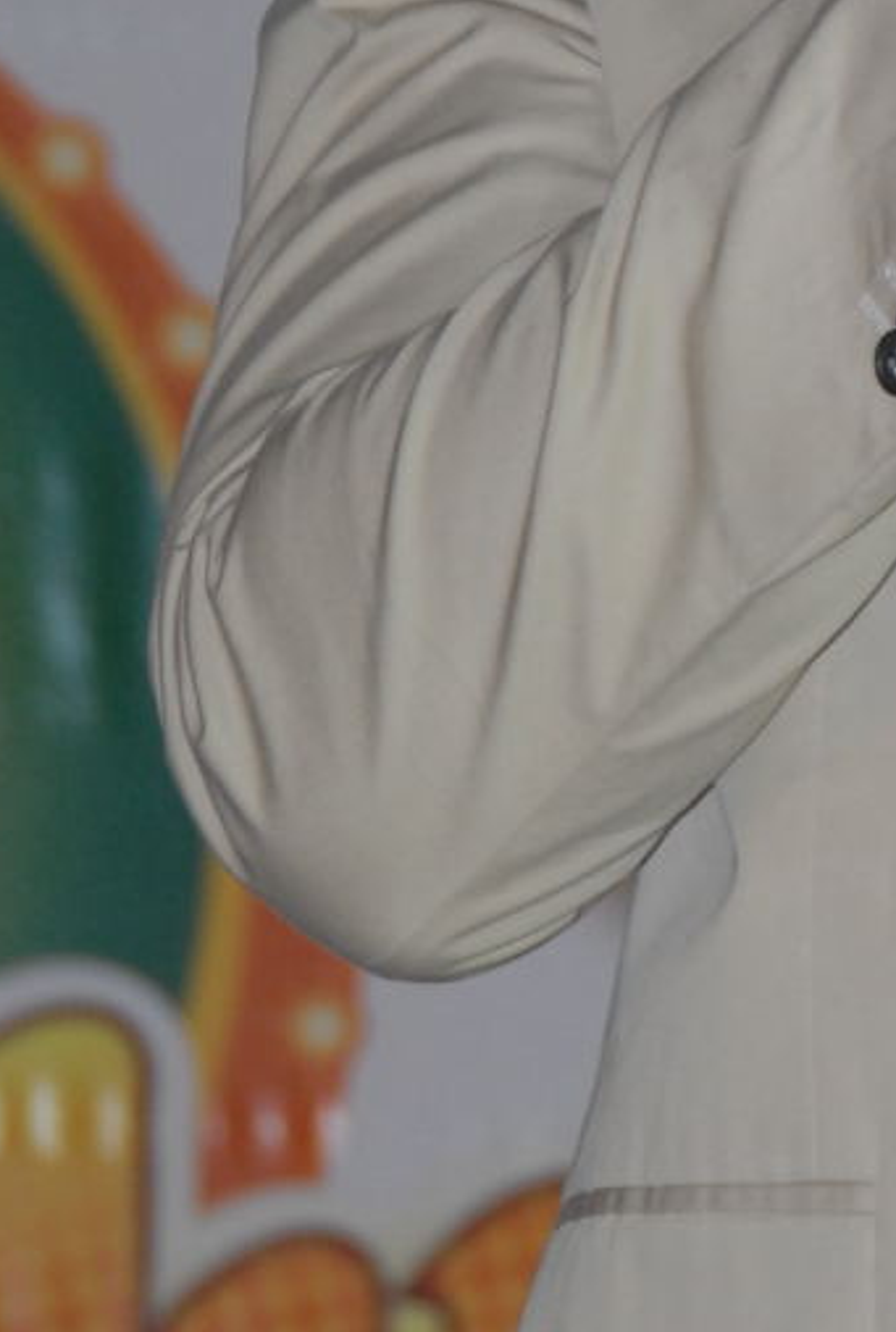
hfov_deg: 2.2
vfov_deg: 3.2
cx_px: 1298
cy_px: 179
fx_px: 23693
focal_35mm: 639
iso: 400
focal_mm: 135
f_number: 7.1
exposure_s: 1/125
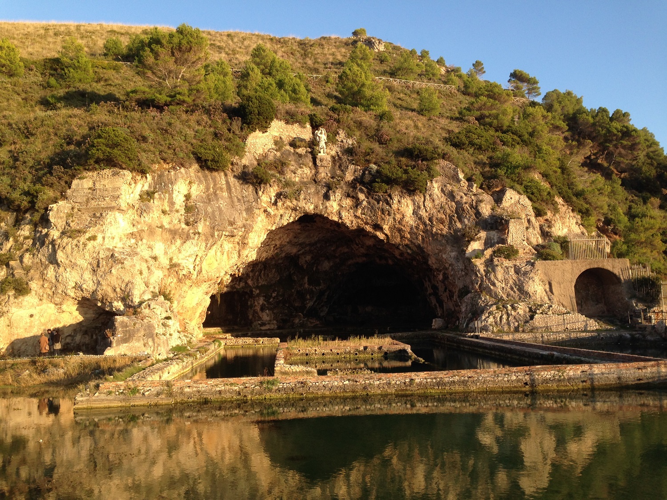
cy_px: 250
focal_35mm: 33
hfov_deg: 55.4
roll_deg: +1.7
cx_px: 334
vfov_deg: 42.9
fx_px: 636
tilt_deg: +6.5
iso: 50
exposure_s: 1/417
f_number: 2.4
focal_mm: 4.12
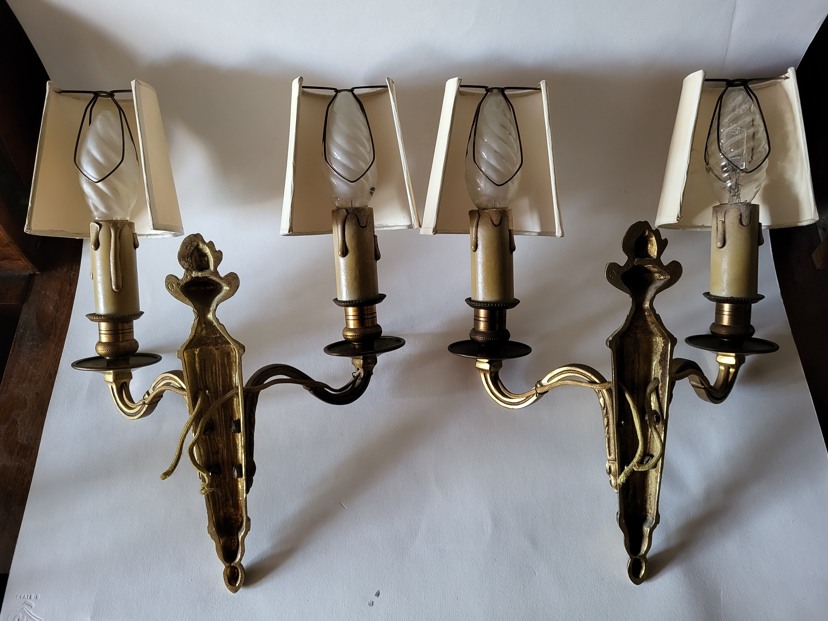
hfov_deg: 67.3
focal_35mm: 26
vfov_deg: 53.1
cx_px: 414
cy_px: 310
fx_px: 622
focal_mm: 5.4
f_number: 1.8
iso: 640
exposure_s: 1/50
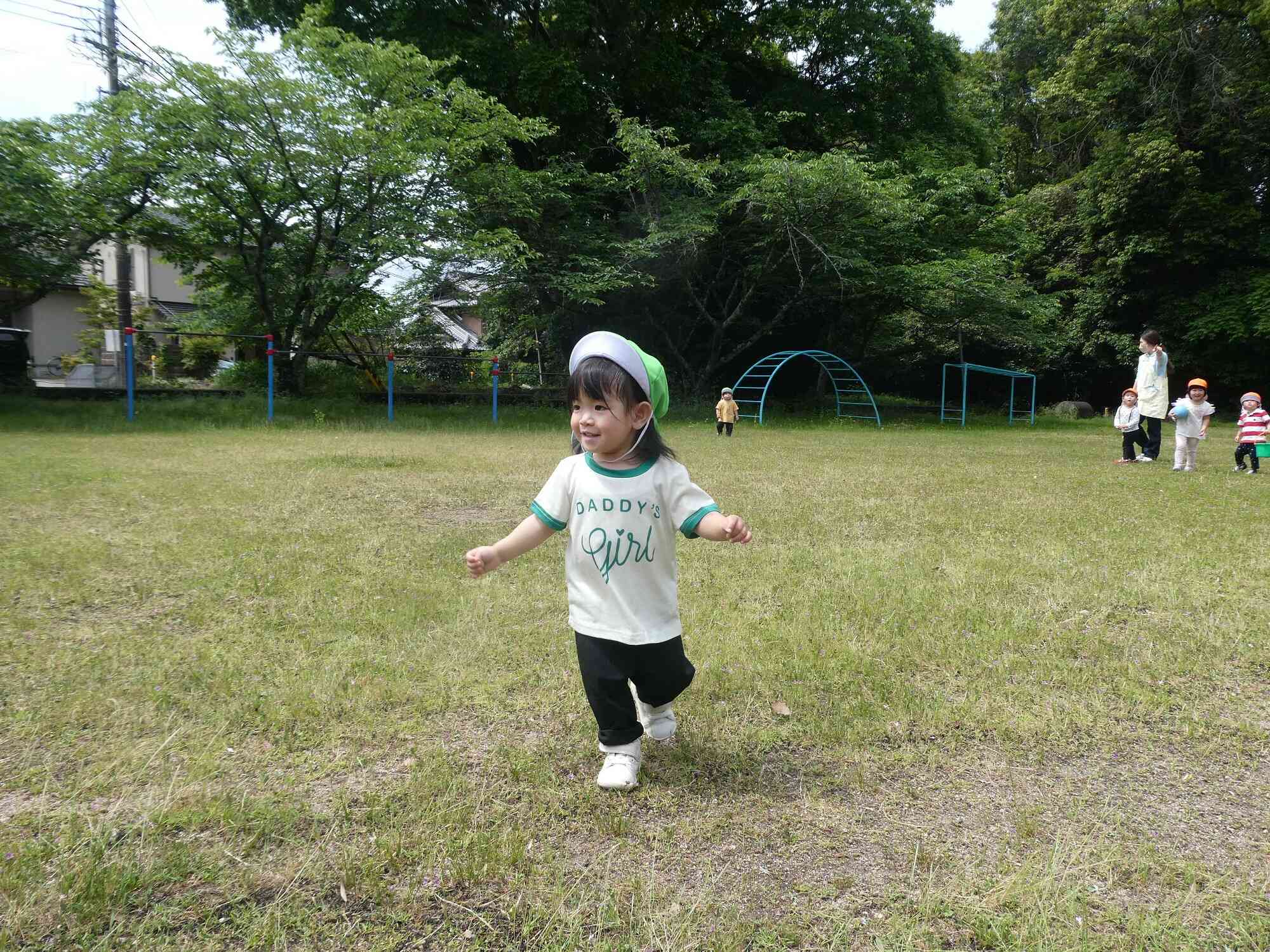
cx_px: 635
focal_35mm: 26
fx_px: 954
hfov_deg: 67.3
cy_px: 476
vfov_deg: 53.1
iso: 80
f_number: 3.4
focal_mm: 4.7
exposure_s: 1/500
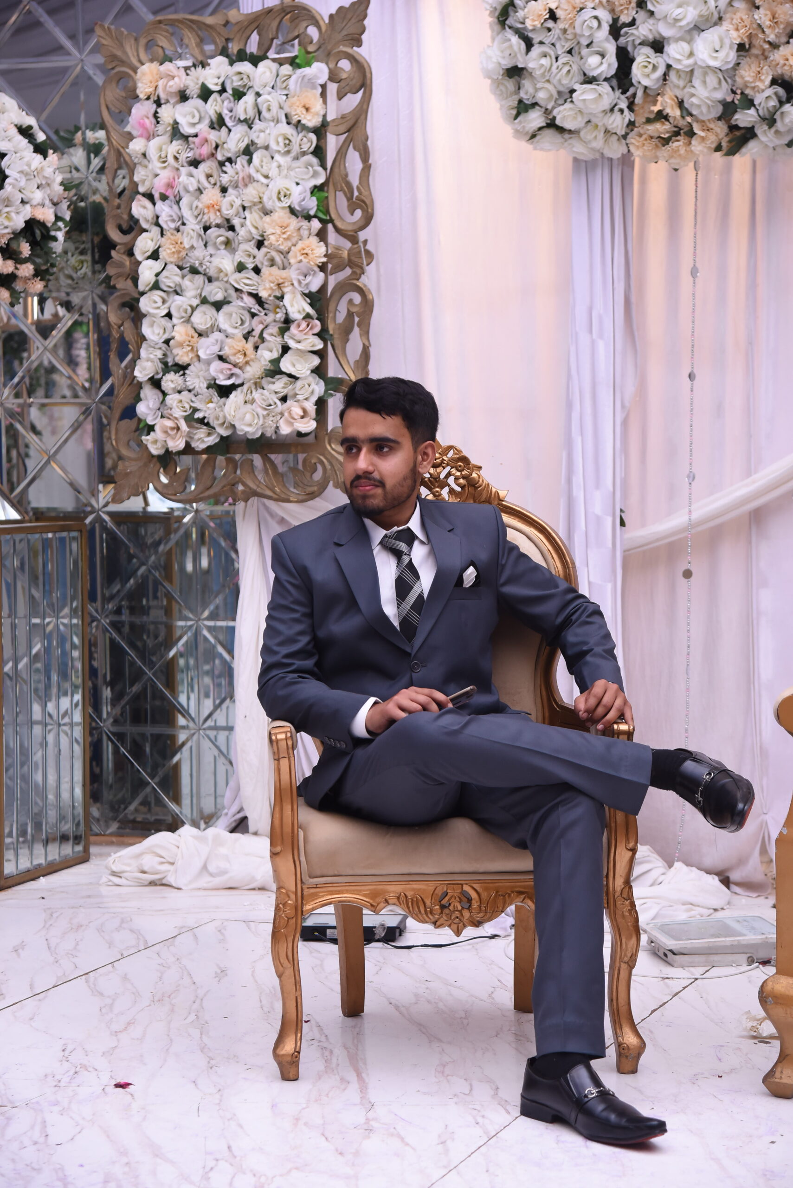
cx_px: 396
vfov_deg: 27.0
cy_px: 594
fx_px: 2476
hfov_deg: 18.2
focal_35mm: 75
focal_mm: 75
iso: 1250
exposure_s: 1/160
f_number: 4.5
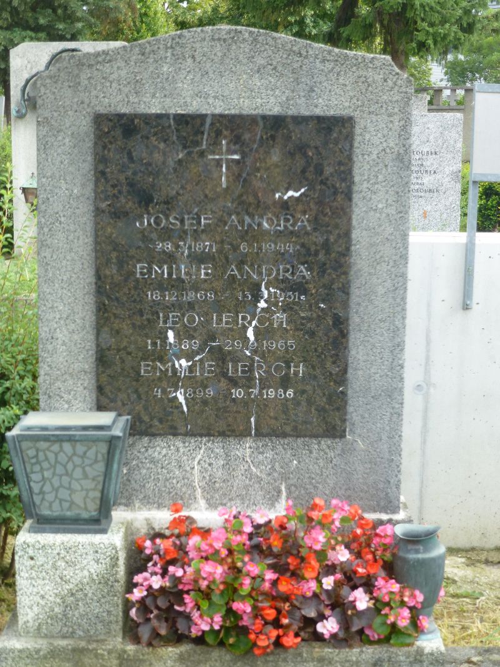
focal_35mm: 66
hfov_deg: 22.2
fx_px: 1271
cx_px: 250
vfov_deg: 29.4
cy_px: 334
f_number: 4.9
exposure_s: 1/160
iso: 200
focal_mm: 11.7
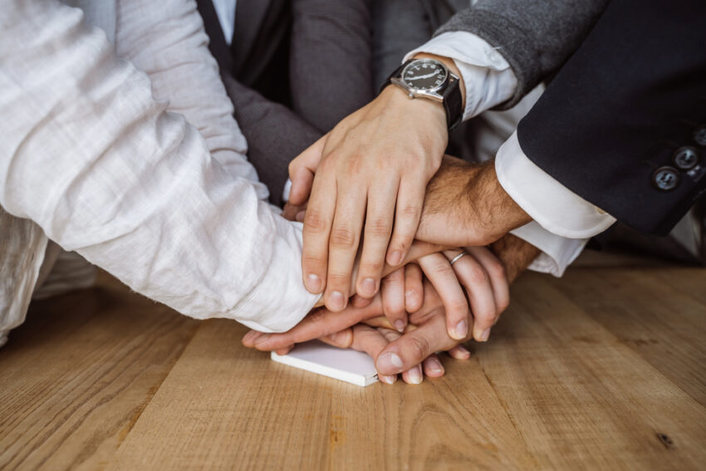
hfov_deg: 53.1
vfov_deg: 36.9
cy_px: 236
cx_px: 353
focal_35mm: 36
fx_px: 706
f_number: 4
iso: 250
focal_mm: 36
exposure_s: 1/100
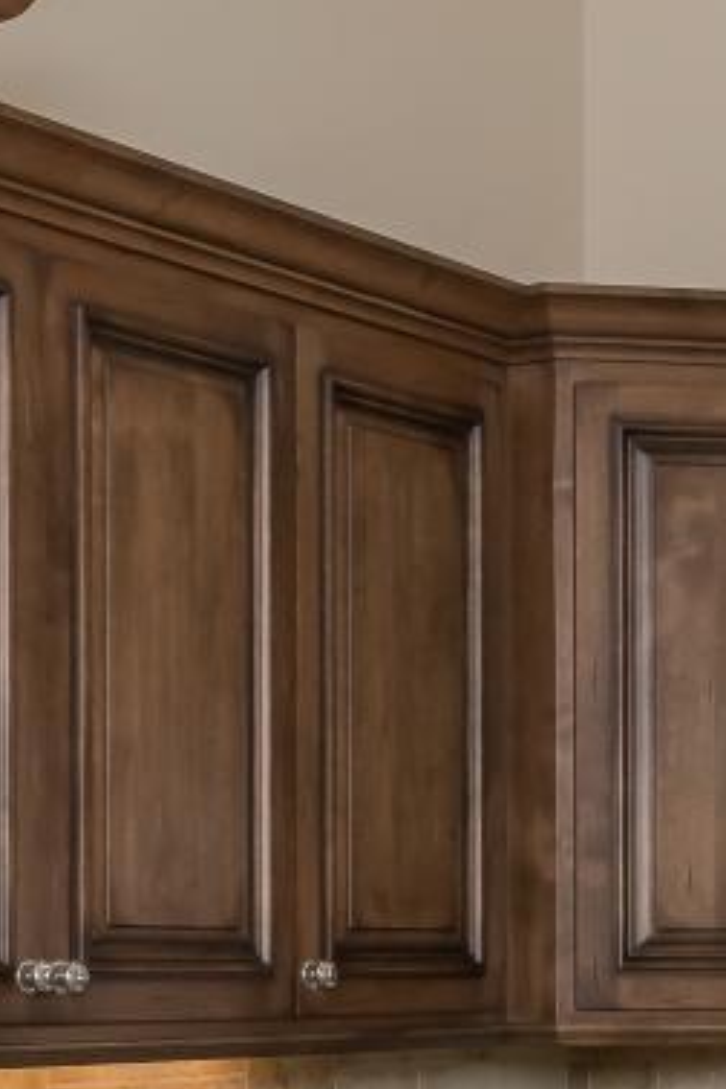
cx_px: 422
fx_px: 2722
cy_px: 1440
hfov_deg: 15.2
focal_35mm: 90
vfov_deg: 20.5
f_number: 8
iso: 1000
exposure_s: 1/60
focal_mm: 17
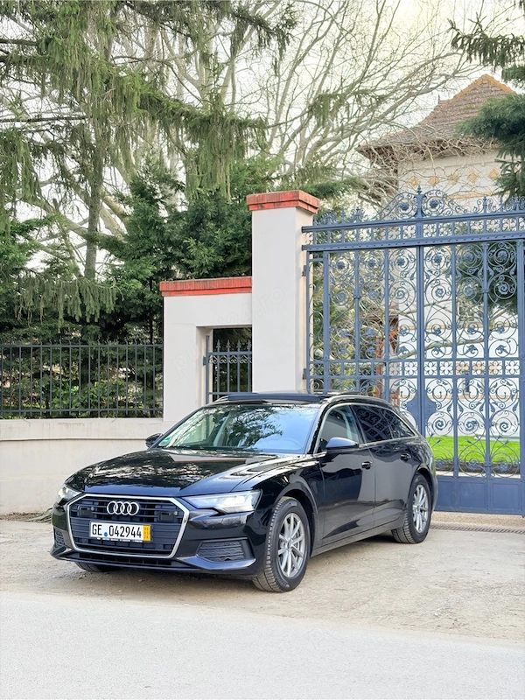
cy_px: 350
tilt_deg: +3.0
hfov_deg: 28.0
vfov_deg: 36.8
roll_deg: +0.2
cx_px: 262
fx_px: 1052
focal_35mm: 52
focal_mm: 5.96
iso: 50
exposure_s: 1/441
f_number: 1.6
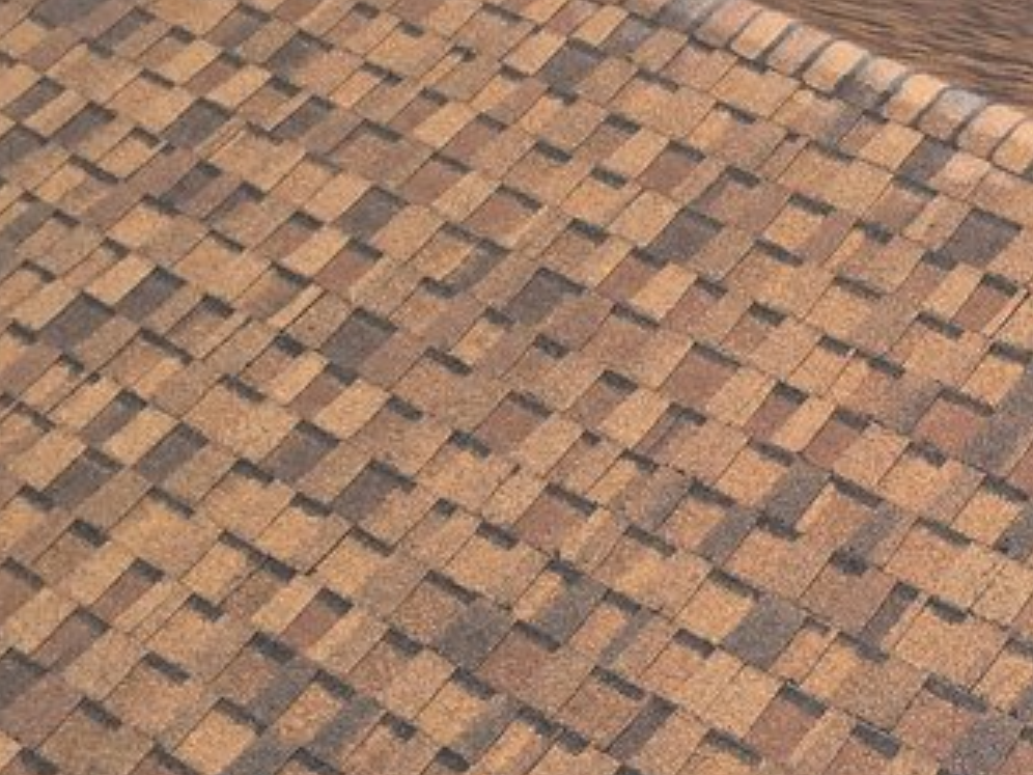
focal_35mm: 47
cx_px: 1708
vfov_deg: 30.1
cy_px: 629
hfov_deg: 24.9
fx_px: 1403
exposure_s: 1/1321
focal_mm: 2.2
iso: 50
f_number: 2.2
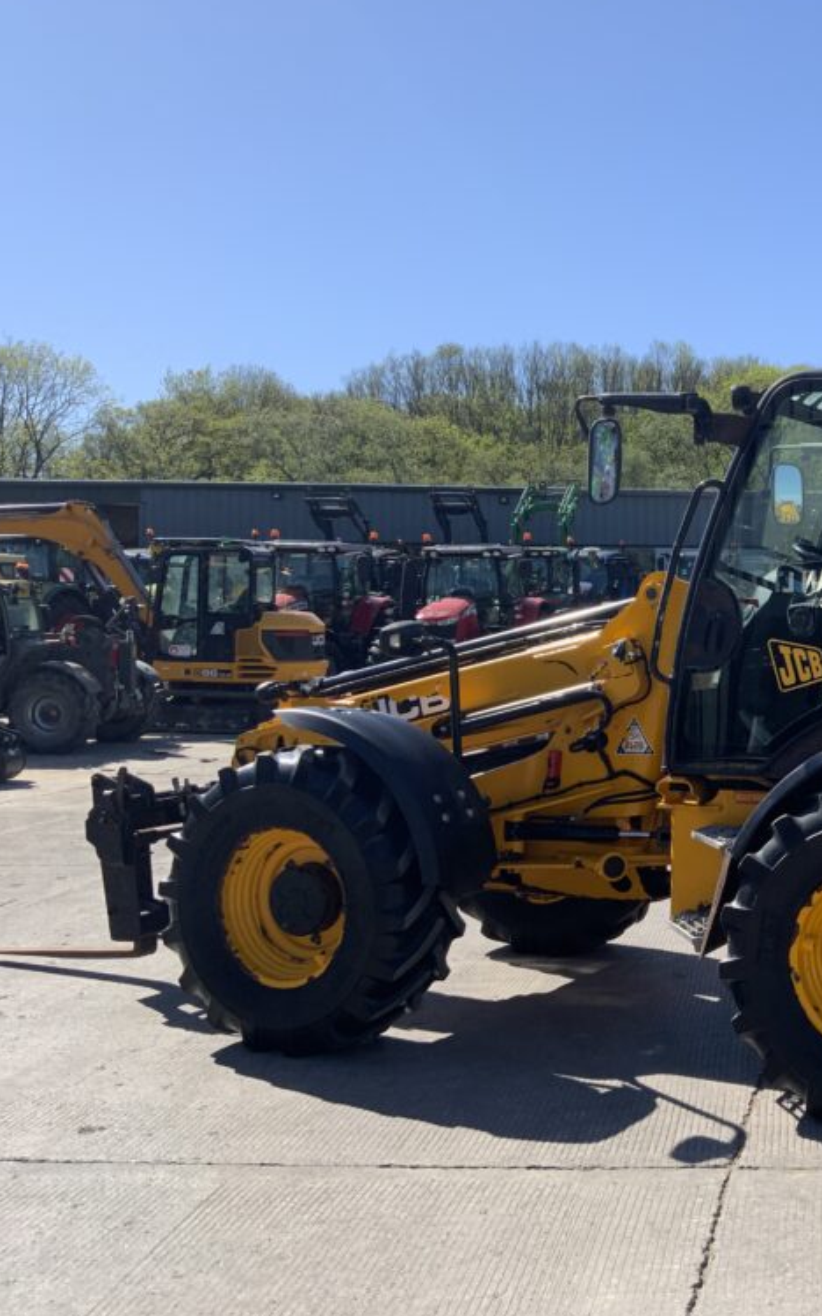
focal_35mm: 42
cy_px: 652
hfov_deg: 28.2
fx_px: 1506
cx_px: 871
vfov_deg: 47.2
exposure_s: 1/1626
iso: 16
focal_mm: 3
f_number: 1.8
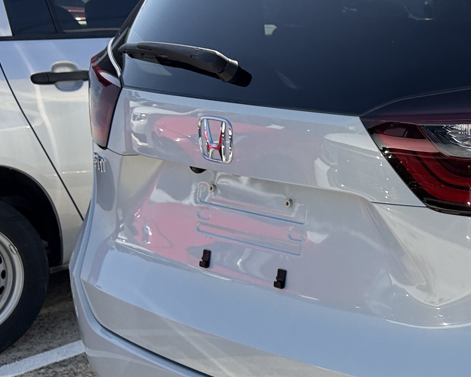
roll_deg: -1.9
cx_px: 573
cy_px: 244
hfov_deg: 24.5
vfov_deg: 21.8
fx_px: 976
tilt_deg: -15.2
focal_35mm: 70
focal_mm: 6.76
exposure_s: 1/3953
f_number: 1.78
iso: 100
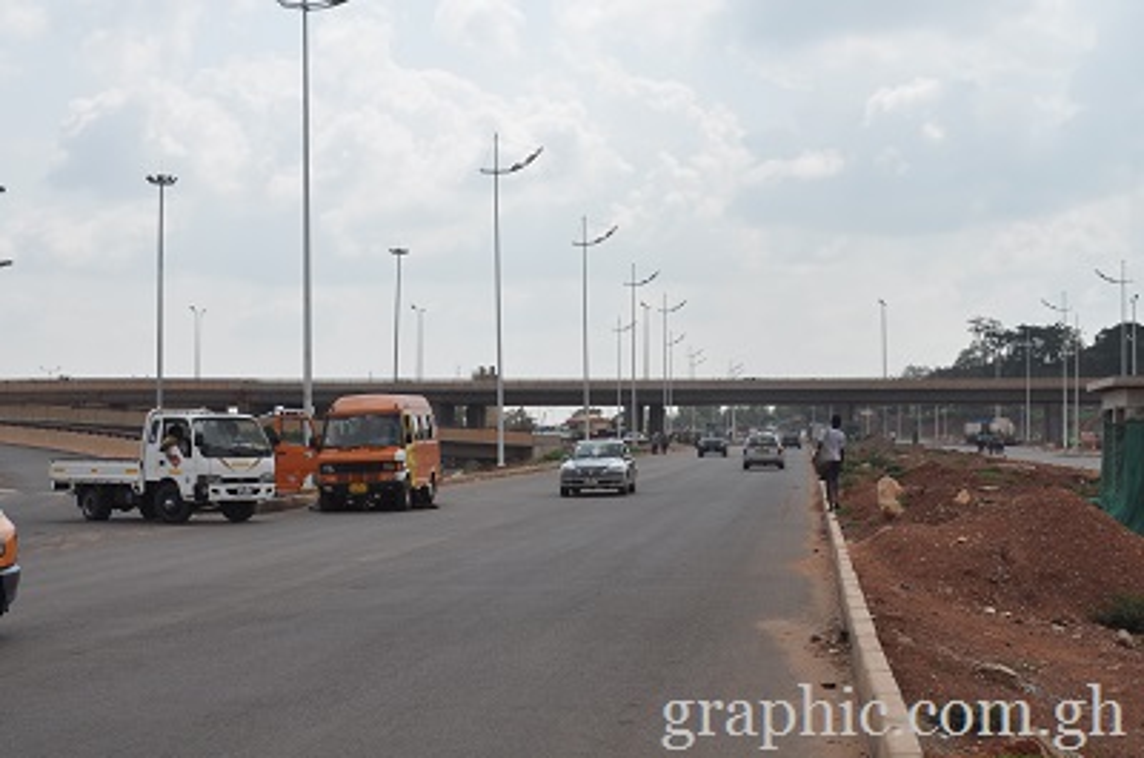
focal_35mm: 63
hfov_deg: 32.0
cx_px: 572
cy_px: 379
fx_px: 1998
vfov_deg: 21.5
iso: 400
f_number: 13
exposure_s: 1/640
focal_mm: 42
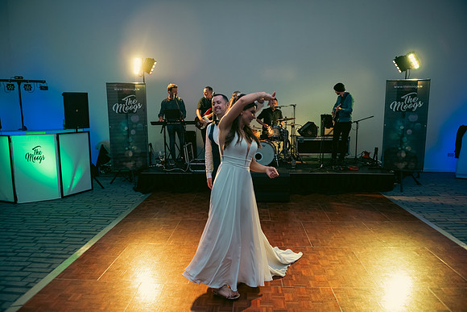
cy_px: 156
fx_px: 311
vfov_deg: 53.2
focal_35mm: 24
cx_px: 234
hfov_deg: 73.7
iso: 1000
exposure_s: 1/160
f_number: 3.5
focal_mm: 24
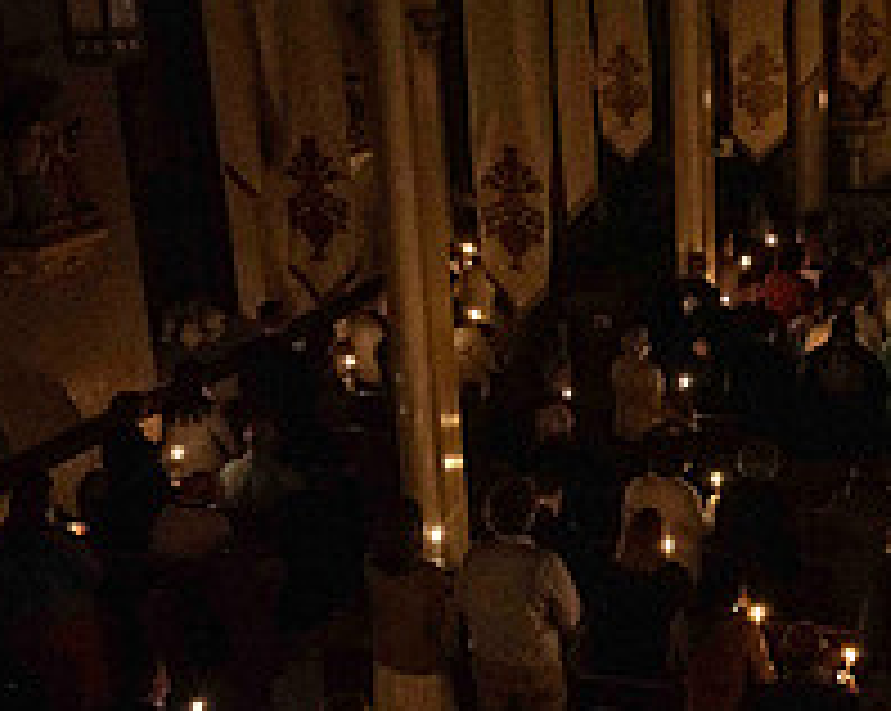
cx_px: 698
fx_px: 1739
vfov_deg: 23.1
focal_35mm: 66
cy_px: 416
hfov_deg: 28.2
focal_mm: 24
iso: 8000
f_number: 6.3
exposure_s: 1/40
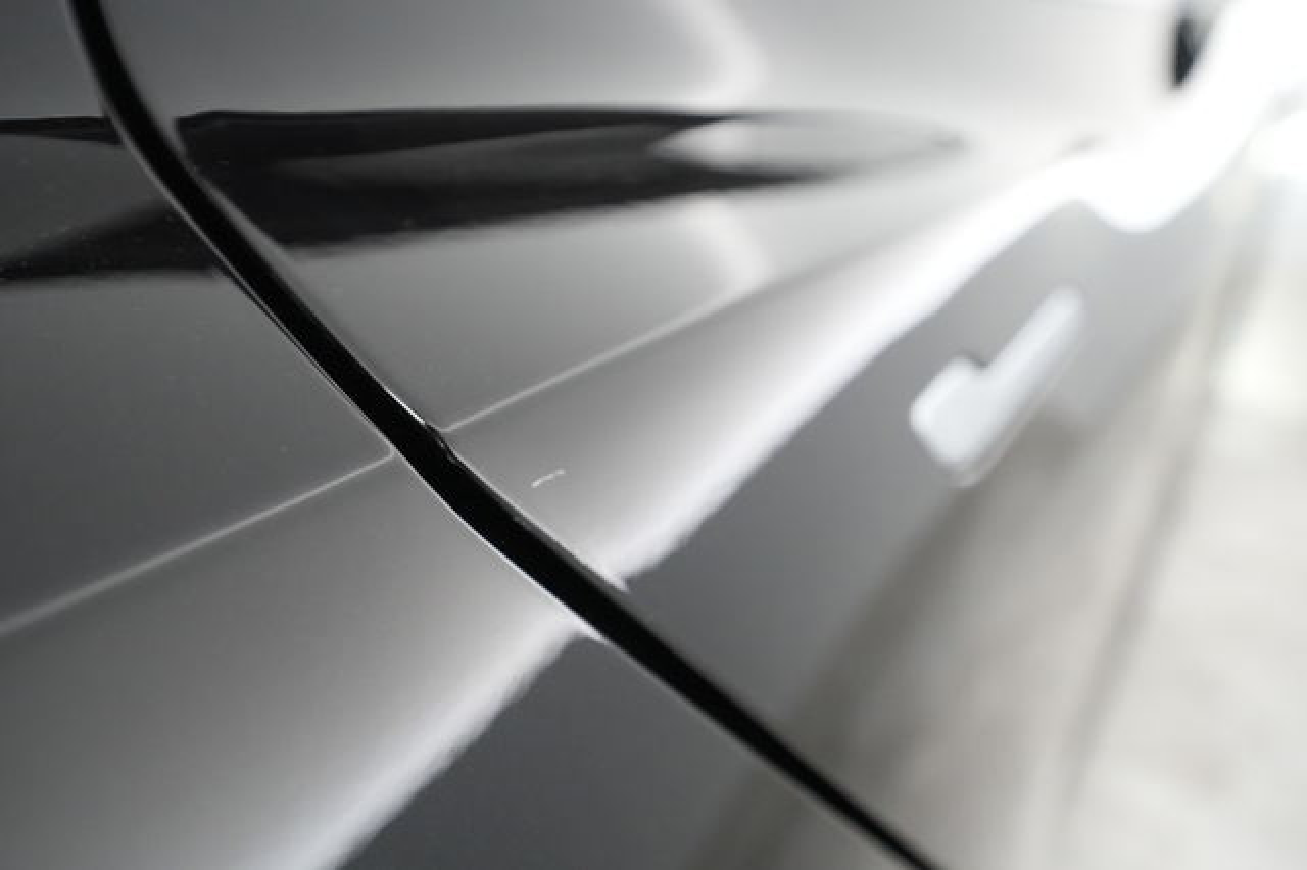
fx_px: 1016
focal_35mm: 28
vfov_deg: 46.4
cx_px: 654
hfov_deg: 65.5
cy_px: 435
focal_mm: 28
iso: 6400
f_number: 4.5
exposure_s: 1/100
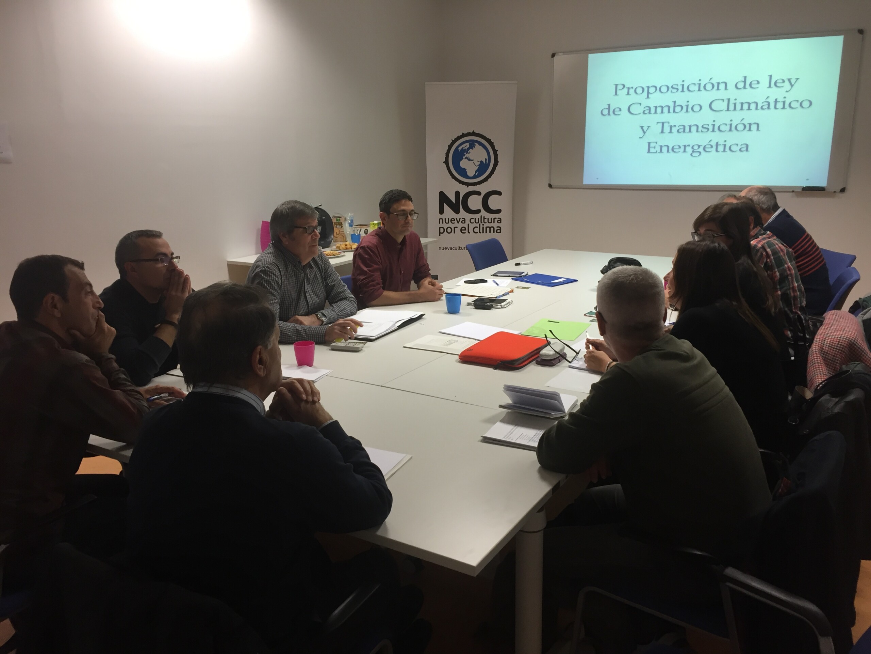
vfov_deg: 48.2
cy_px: 327
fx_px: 730
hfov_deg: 61.7
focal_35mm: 29
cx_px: 436
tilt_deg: -14.1
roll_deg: +0.0
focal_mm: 4.15
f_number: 2.2
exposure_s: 1/33
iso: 80
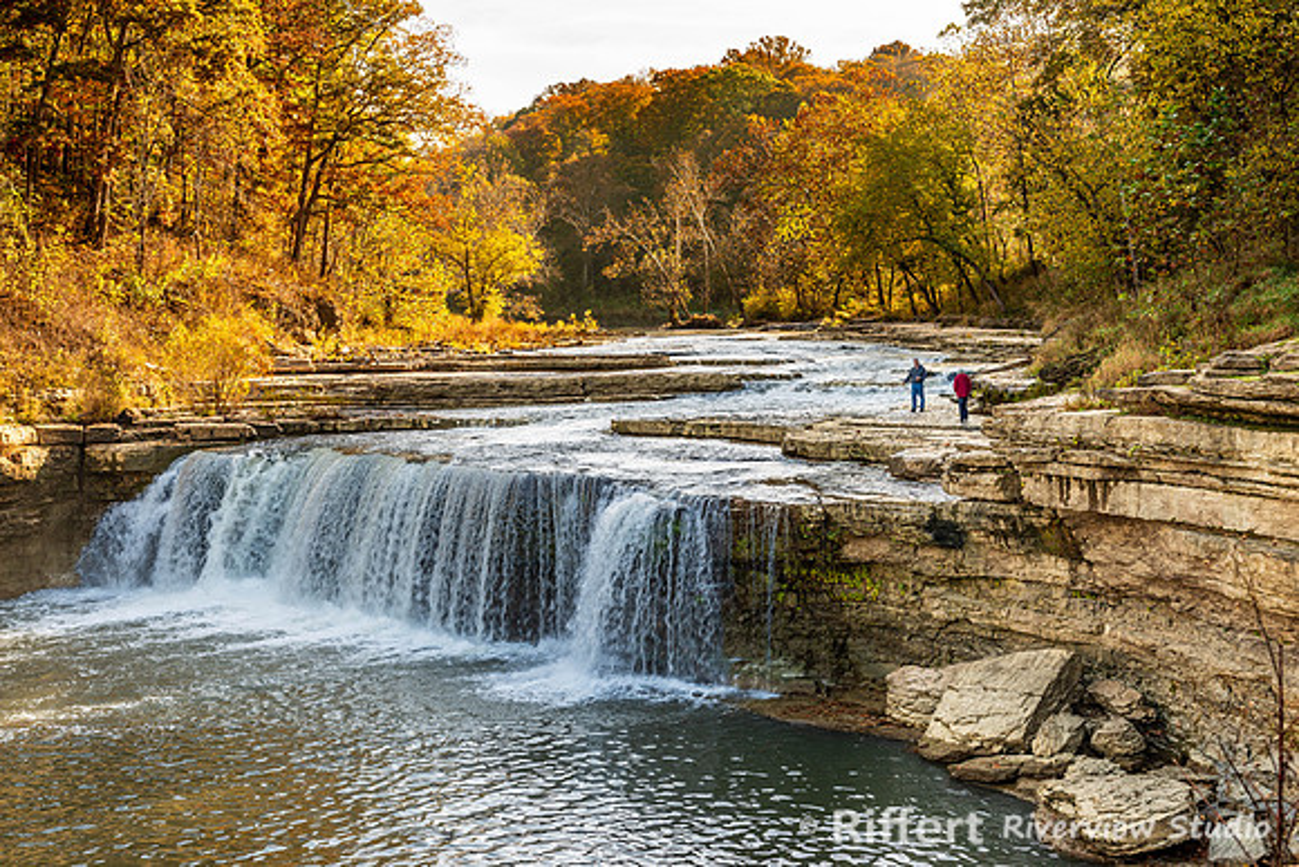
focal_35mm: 56
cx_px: 650
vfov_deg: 24.2
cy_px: 434
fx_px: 2021
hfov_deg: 35.6
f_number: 8
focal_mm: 56
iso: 100
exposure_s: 1/80
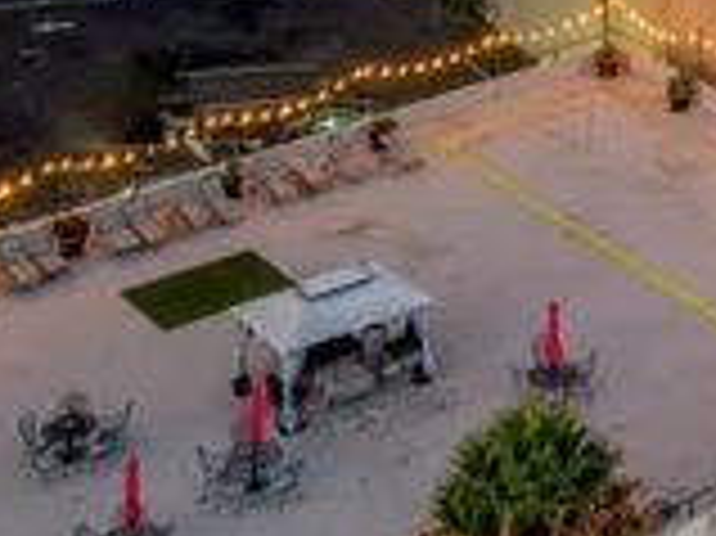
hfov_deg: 16.3
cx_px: 975
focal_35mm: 113
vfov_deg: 11.3
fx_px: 2336
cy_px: -676
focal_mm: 8.67
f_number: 1.8
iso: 660
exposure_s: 1/15
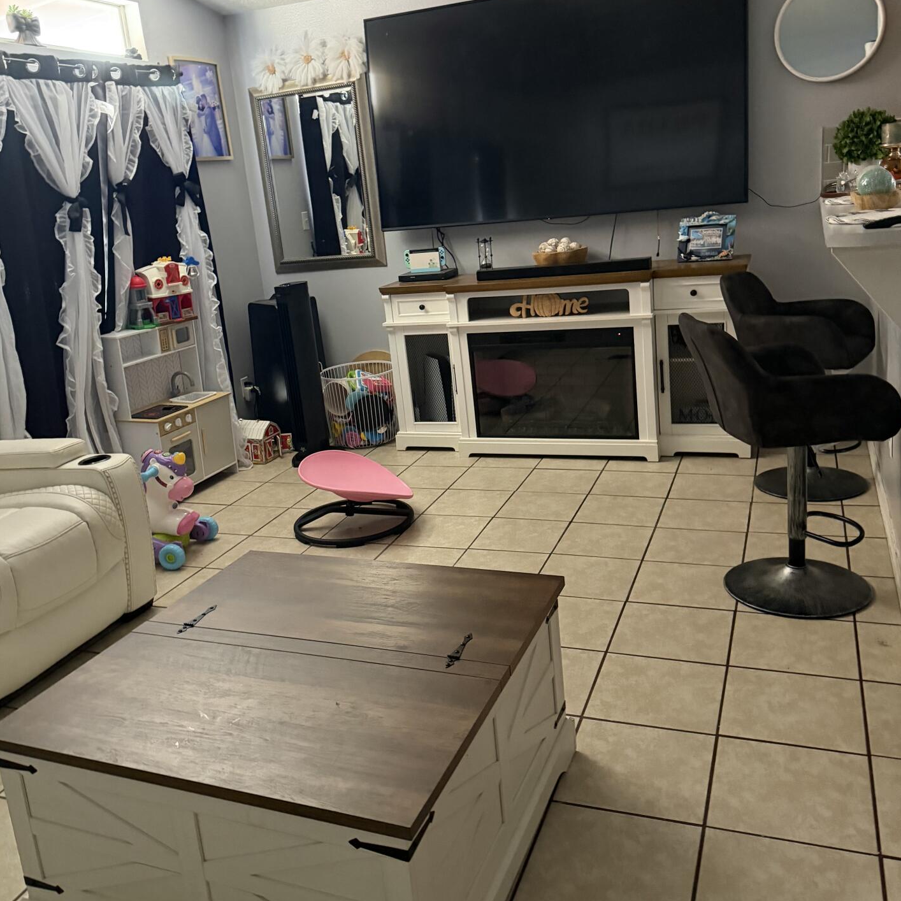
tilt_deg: -12.9
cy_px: 408
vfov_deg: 54.0
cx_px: 426
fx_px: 883
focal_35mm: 30
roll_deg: +5.7
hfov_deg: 54.0
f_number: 1.78
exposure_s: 1/40
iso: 1000
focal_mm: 6.76
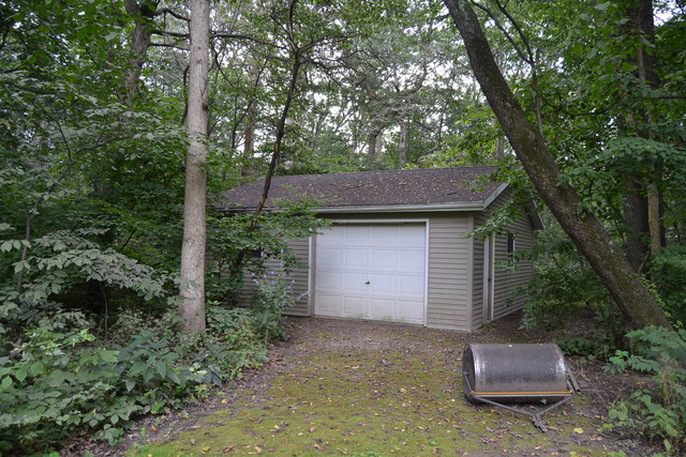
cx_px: 343
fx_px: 515
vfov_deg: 48.0
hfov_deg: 67.4
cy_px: 228
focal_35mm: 27
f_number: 4.5
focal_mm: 18
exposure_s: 1/80
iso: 400
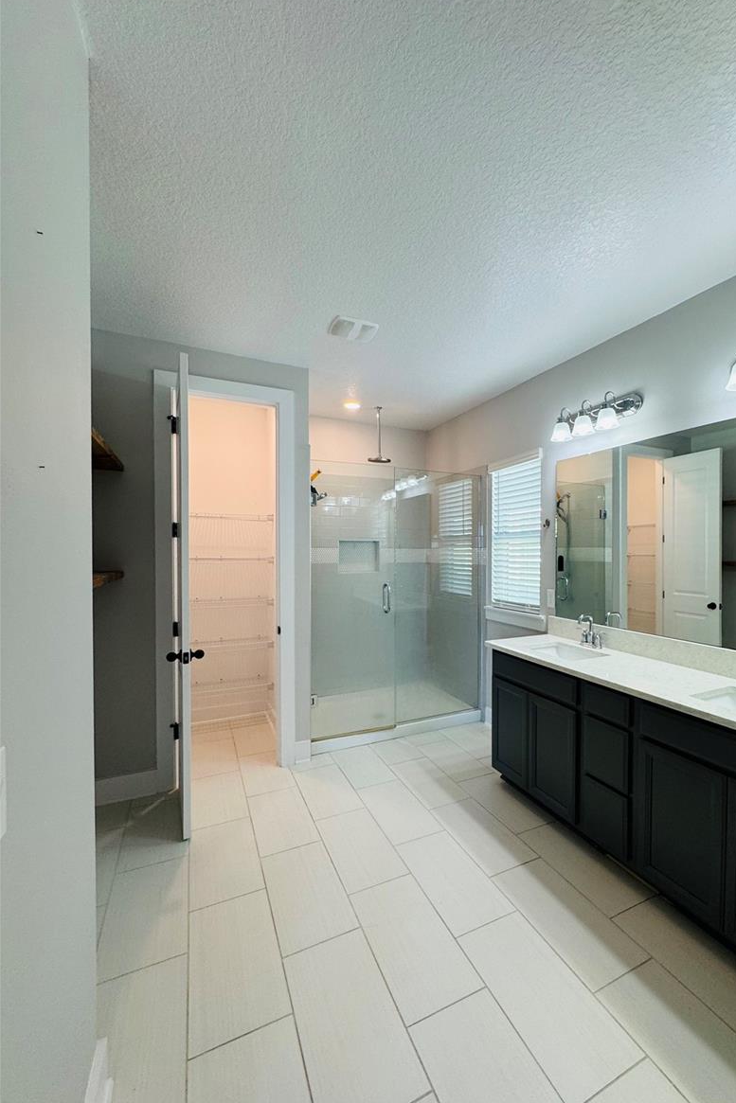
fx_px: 460
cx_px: 425
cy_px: 558
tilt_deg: +0.4
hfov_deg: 76.8
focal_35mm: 15
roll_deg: -0.6
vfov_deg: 100.4
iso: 125
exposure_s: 1/120
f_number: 2.2
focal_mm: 2.22
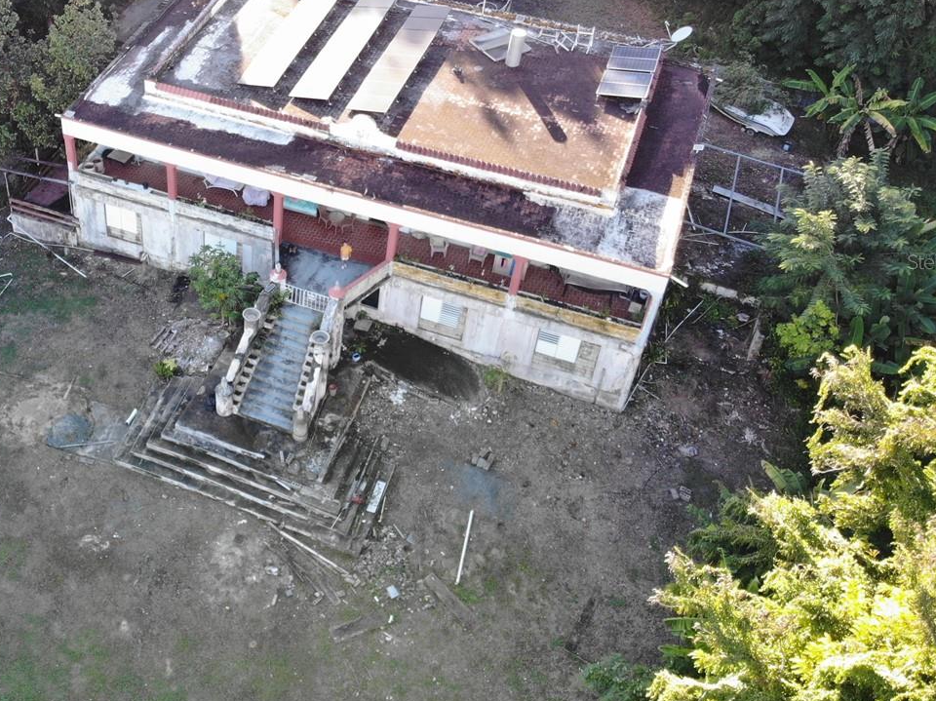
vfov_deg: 35.7
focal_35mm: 40
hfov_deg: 45.0
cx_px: 219
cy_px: 262
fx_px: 1081
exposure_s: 1/69
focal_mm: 4.5
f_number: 2.8
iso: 100
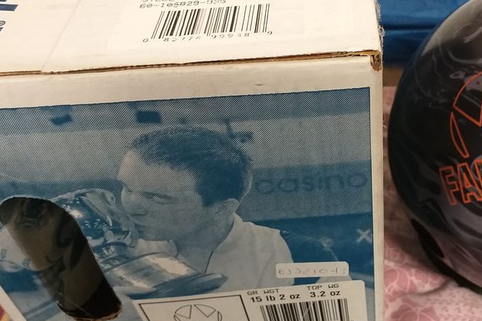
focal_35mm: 43
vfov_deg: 31.2
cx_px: 333
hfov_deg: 44.6
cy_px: 166
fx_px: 576
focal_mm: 3.93
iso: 200
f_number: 1.7
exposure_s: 1/33
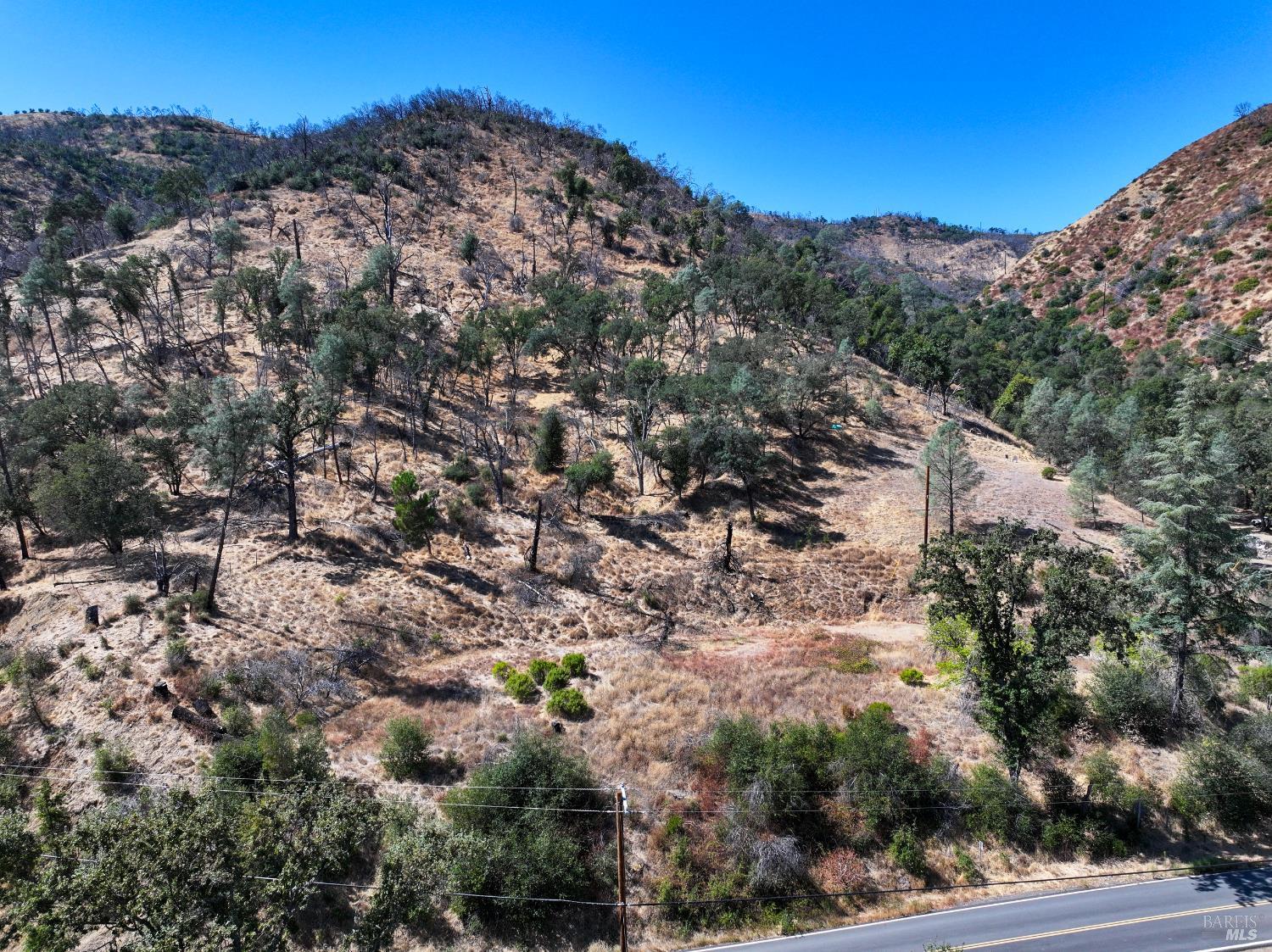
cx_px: 636
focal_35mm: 24
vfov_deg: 56.8
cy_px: 476
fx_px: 881
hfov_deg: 71.6
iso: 110
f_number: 2.8
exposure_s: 1/2000
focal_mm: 12.29
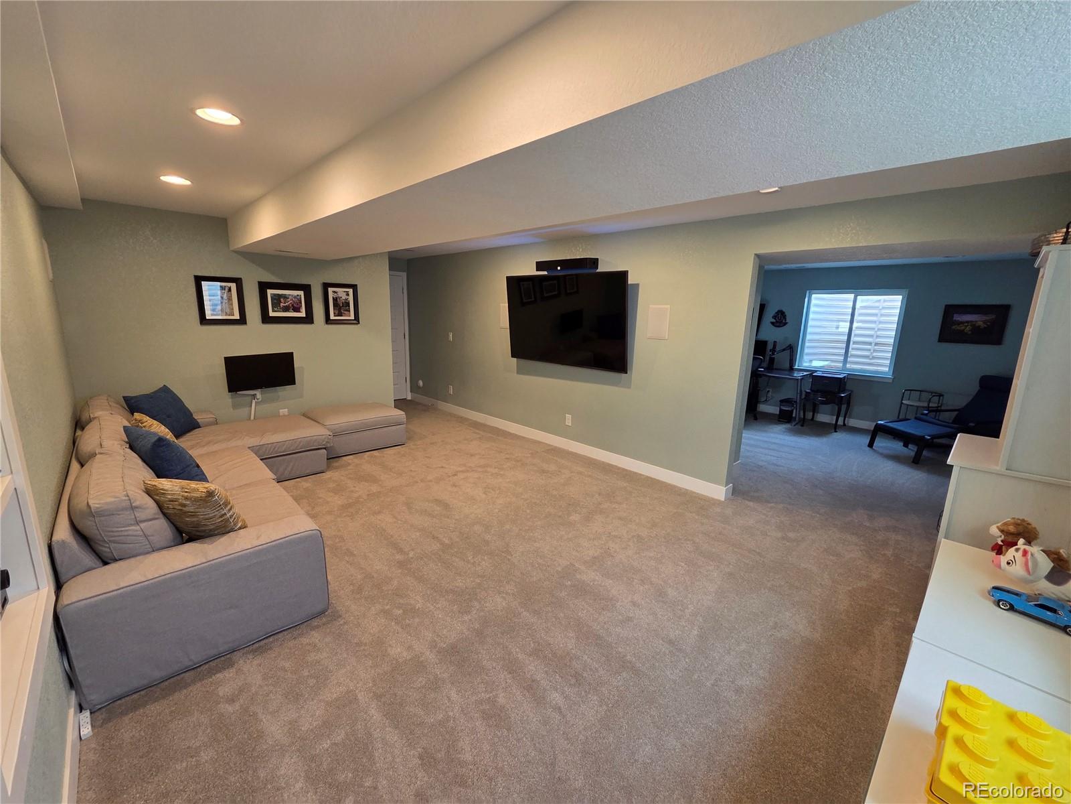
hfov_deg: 106.2
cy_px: 402
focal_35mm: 13
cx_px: 536
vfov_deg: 89.9
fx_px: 402
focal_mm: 2.2
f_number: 2.2
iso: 200
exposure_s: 1/60
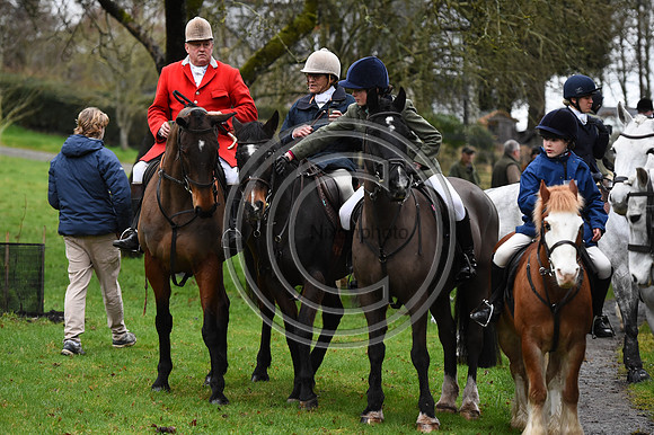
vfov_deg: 10.1
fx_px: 2451
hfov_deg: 15.2
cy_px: 218
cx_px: 327
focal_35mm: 135
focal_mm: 135
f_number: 3.5
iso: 3200
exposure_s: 1/1250
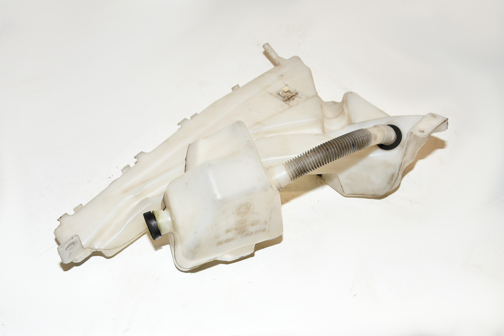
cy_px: 168
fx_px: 378
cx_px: 252
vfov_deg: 47.9
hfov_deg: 67.4
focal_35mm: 27
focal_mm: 18
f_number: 5
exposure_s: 1/100
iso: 200
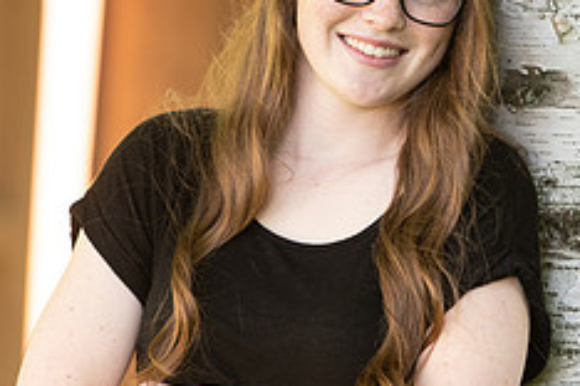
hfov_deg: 4.6
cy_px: 122
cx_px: 379
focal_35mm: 447
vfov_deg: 3.1
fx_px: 7201
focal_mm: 180
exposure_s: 1/200
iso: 400
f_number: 2.8
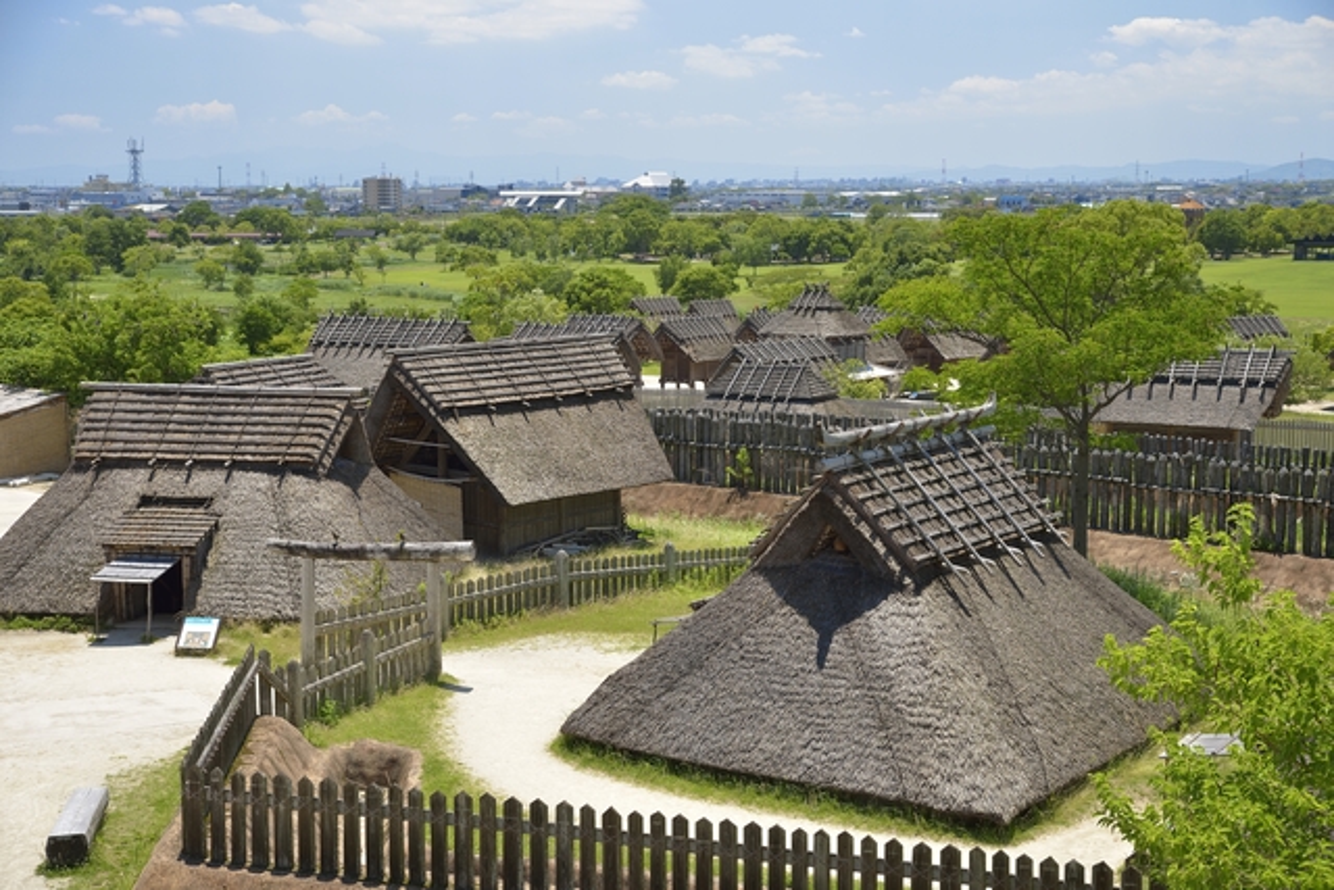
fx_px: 2075
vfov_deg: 24.2
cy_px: 445
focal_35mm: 56
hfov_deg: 35.6
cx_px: 667
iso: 100
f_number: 5.6
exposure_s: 1/125
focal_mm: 56
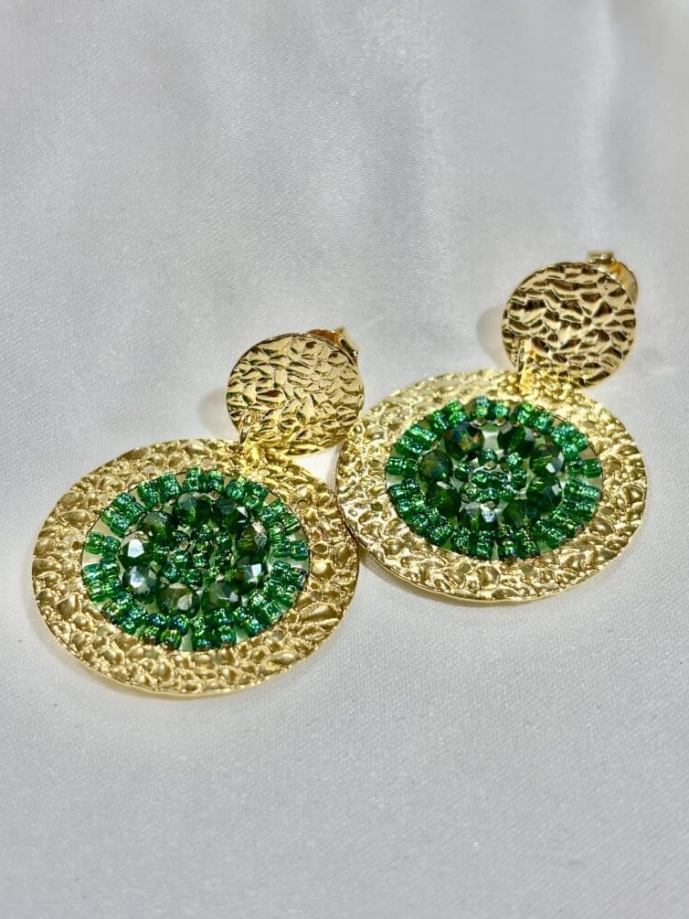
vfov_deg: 36.2
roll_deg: +3.9
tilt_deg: -35.2
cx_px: 346
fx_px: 1406
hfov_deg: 27.5
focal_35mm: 53
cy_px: 459
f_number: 1.6
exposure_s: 1/190
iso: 32
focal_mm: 5.96
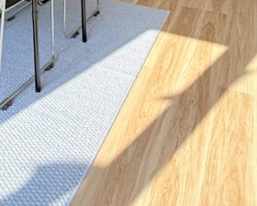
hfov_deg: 35.6
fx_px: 380
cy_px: -142
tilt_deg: +1.0
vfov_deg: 22.0
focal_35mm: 50
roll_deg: -0.1
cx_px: 37
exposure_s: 1/151
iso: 64
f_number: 2.2
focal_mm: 2.22
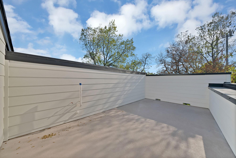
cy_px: 79
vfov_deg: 90.0
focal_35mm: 12
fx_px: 79
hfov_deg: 112.6
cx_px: 118
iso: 500
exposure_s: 1/250
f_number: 9
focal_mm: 12
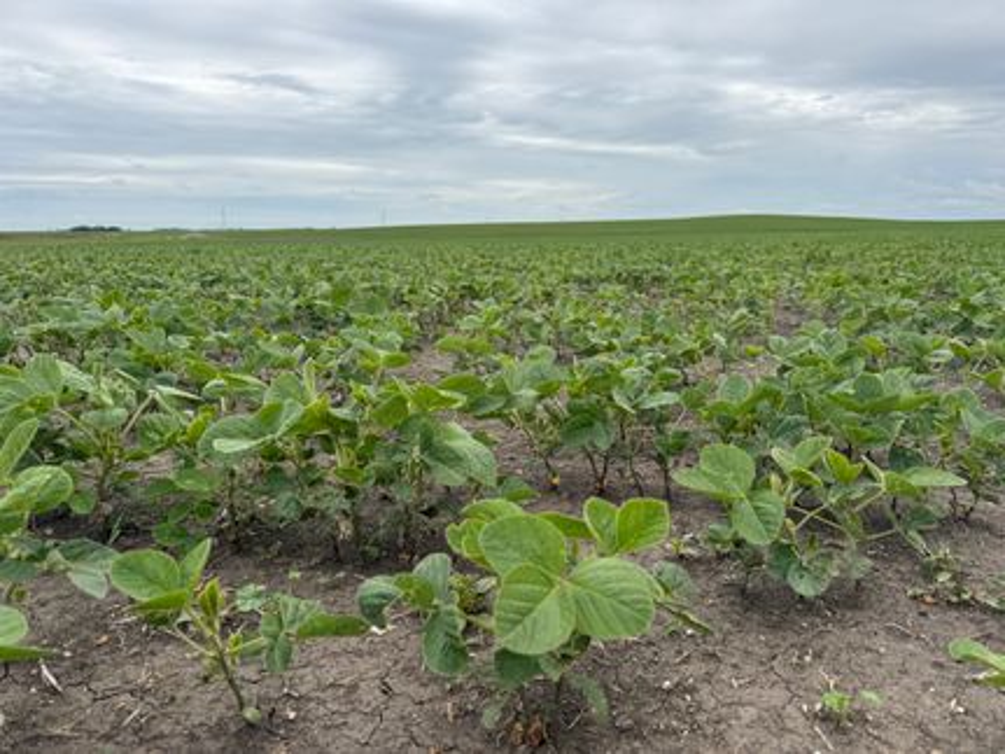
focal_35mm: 24
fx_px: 697
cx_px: 502
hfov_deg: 71.6
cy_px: 377
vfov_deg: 56.8
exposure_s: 1/3953
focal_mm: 6.76
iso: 80
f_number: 1.78
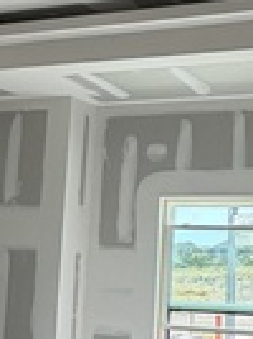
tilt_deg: +2.2
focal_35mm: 67
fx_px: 655
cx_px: 235
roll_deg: -2.4
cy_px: 220
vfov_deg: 28.9
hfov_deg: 21.3
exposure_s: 1/134
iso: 50
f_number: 2.2
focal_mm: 2.22
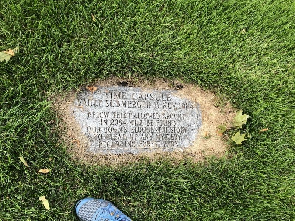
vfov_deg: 49.7
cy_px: 110
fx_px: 239
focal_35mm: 28
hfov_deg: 63.4
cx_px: 148
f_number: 1.8
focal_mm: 3.99
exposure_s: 1/120
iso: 20
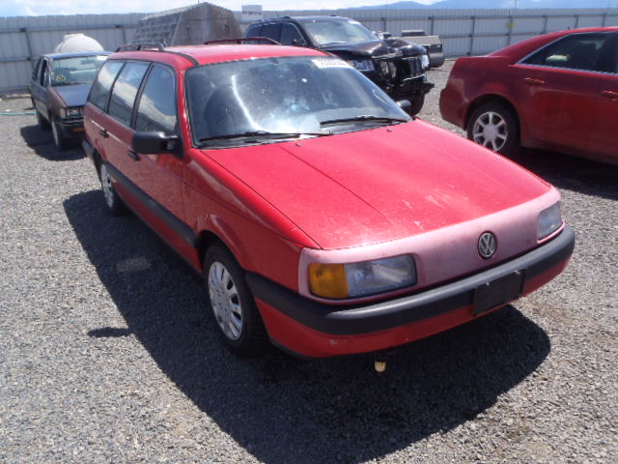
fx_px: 500
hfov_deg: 63.4
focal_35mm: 28
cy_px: 232
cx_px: 309
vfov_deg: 49.7
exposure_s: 1/400
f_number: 4.5
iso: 80
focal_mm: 5
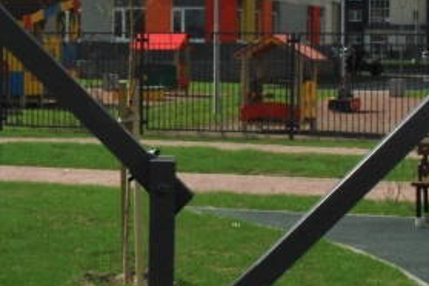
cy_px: 71
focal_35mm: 116
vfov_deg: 11.8
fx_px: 1382
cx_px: 86
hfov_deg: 17.5
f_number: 22
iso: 400
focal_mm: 18
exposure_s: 1/200
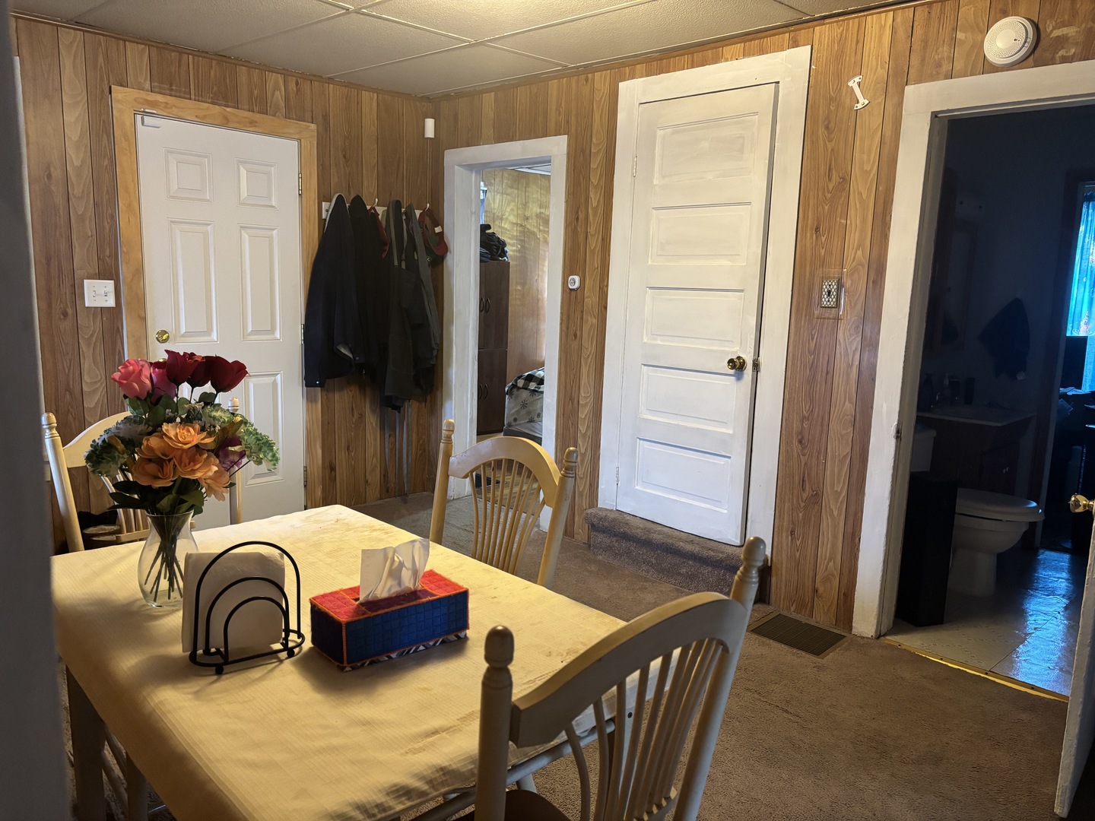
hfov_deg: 67.3
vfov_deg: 53.1
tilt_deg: -9.0
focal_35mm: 26
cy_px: 410
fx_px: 822
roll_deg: -1.7
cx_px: 548
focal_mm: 5.96
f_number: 1.6
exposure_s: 1/40
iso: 400
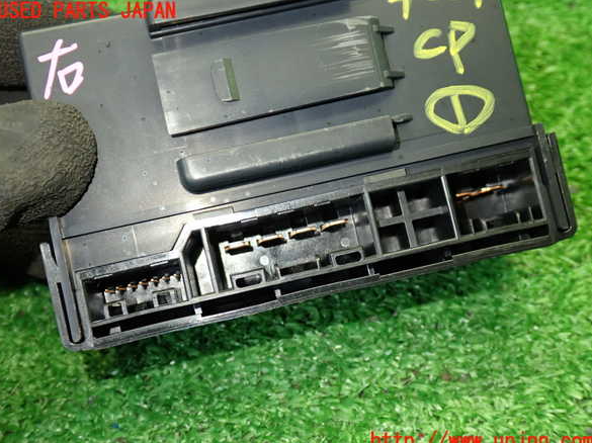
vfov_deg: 36.8
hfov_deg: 47.9
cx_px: 295
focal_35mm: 39
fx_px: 667
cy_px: 227
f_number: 2.7
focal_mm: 6.83
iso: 320
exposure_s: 1/40
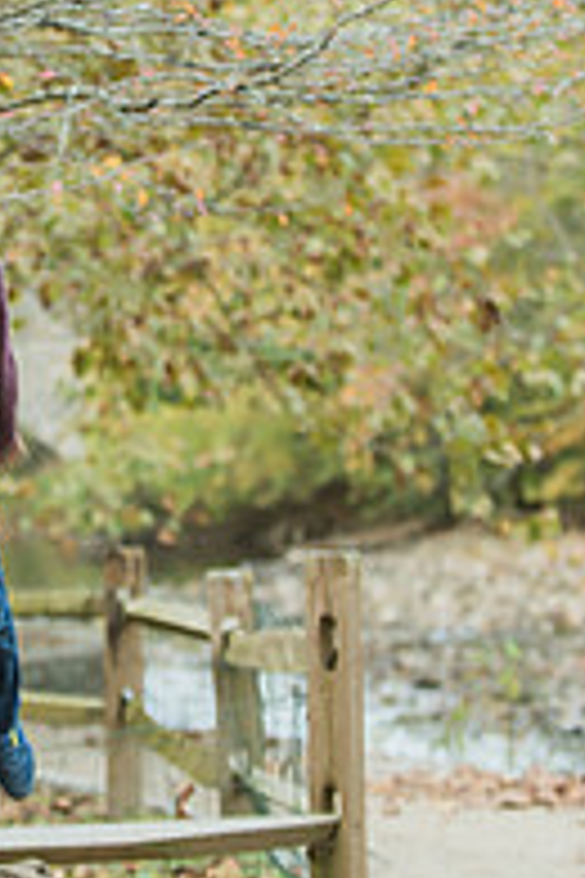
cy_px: 149
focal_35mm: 173
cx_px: -32
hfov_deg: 7.9
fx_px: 4217
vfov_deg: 11.8
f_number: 2.8
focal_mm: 75
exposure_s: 1/100
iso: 640
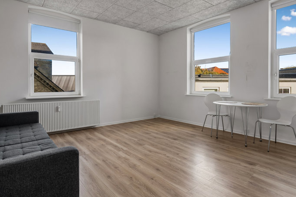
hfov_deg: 83.7
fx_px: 164
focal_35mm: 20
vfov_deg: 61.8
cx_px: 132
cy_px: 88
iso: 400
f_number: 6.3
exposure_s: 1/50
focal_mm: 17
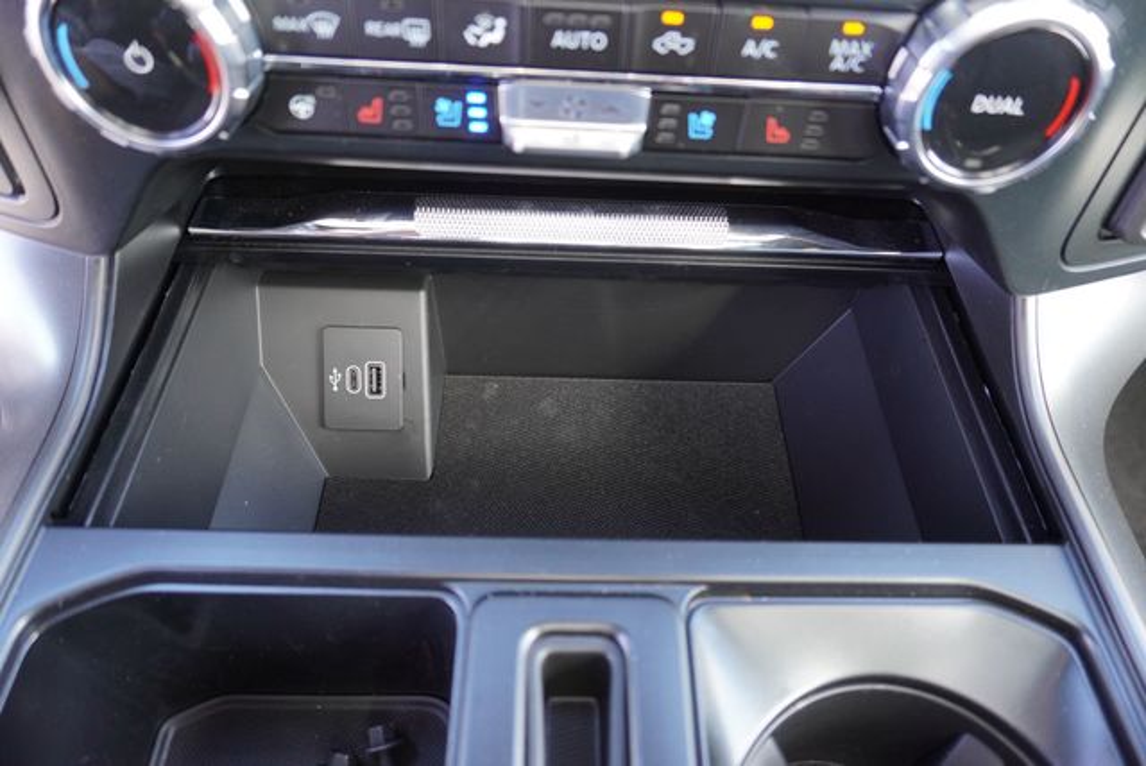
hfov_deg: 73.7
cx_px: 573
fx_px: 765
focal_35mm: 24
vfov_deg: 53.2
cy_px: 383
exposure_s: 1/60
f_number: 4
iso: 800
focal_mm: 16
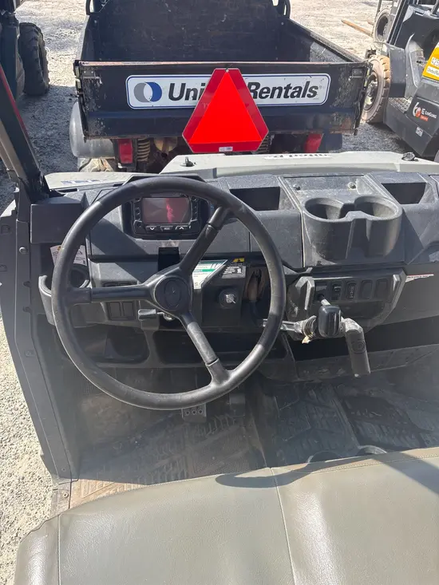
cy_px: 292
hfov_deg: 53.1
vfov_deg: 67.3
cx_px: 220
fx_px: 440
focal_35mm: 26
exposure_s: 1/688
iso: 50
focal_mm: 5.96
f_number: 1.6
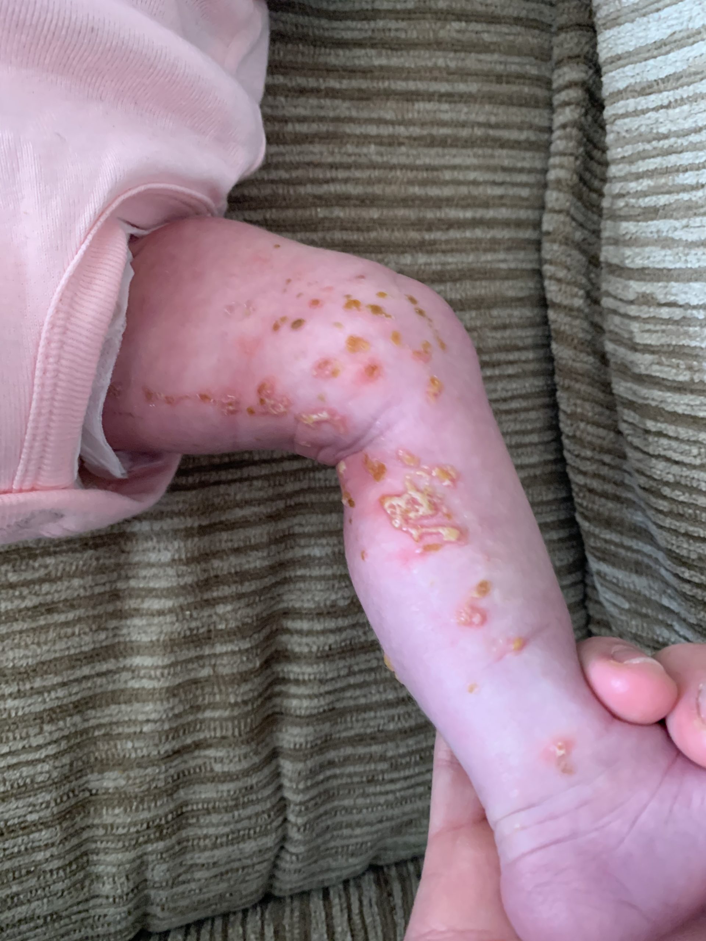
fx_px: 707
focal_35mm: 26
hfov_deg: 53.1
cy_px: 470
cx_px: 353
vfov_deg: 67.3
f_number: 1.8
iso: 400
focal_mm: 4.25
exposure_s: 1/44
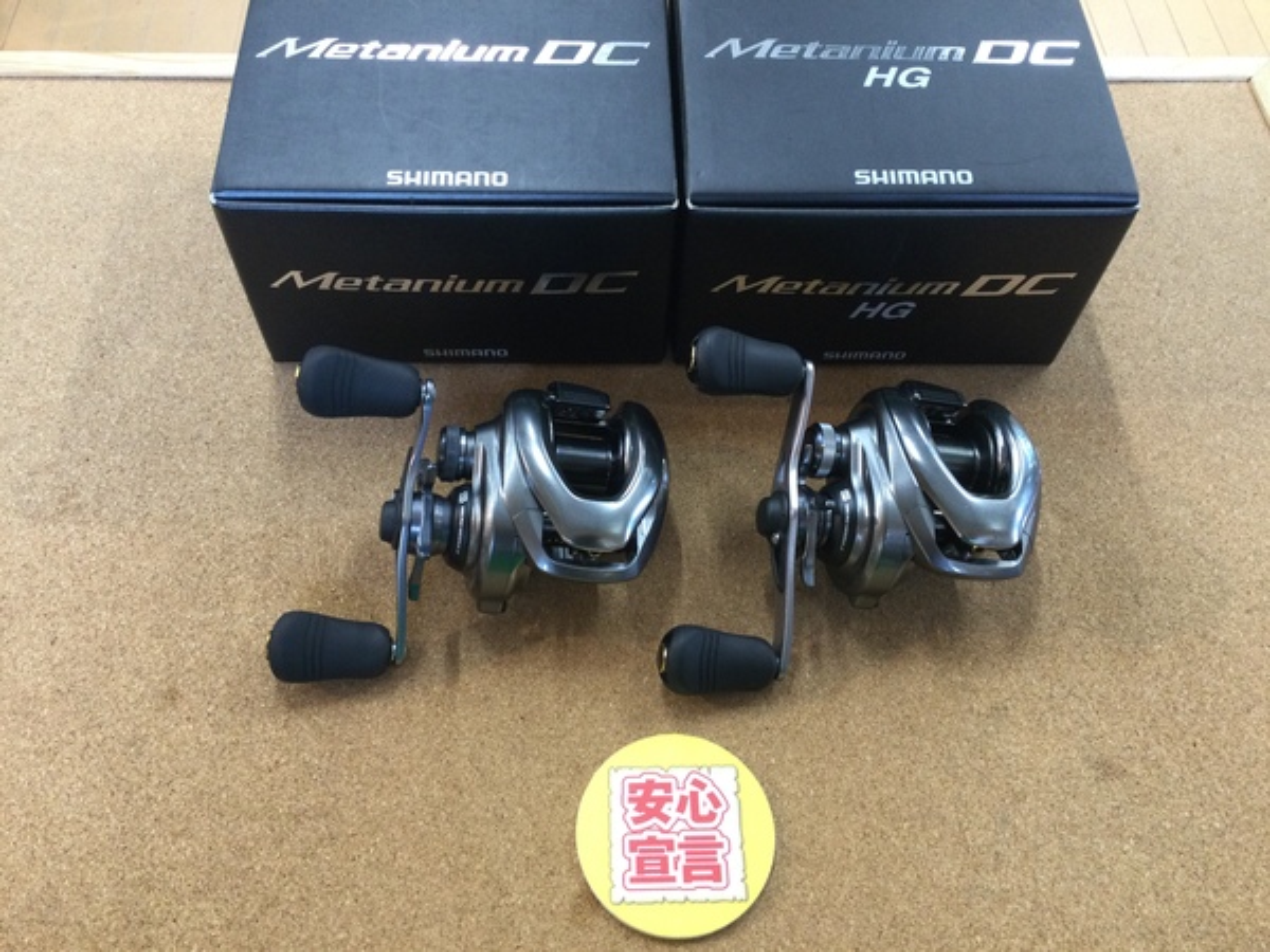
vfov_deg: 45.4
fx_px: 1137
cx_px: 635
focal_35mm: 31
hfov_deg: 58.4
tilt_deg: -59.7
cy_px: 476
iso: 100
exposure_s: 1/30
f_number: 2.4
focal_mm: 3.3
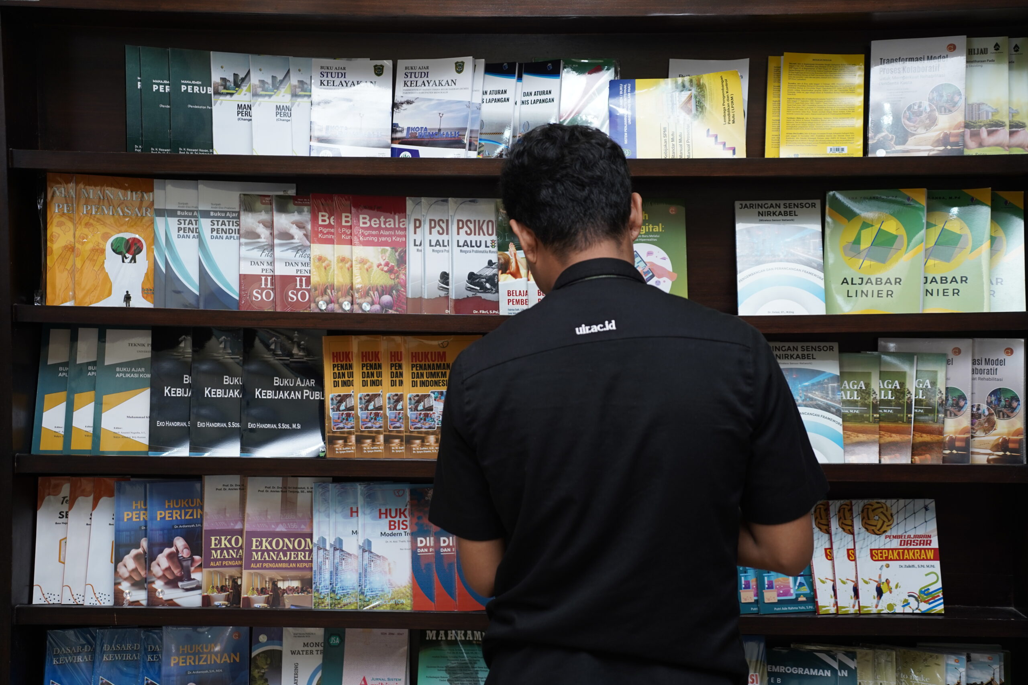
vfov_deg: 30.5
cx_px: 514
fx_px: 1256
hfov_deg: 44.5
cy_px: 342
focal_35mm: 44
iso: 640
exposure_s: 1/125
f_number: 3.2
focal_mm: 44
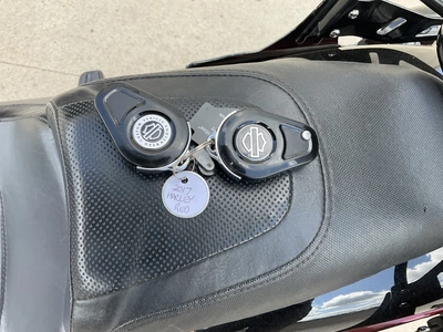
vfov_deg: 48.2
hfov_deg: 61.7
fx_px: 371
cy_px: 166
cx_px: 222
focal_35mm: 29
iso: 25
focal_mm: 3
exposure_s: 1/309
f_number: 1.8
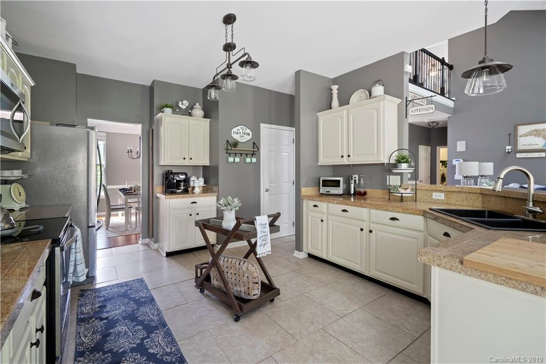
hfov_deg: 96.8
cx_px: 273
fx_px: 243
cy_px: 182
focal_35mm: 16
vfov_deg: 73.7
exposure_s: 1.5
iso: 160
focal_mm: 16
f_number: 6.7
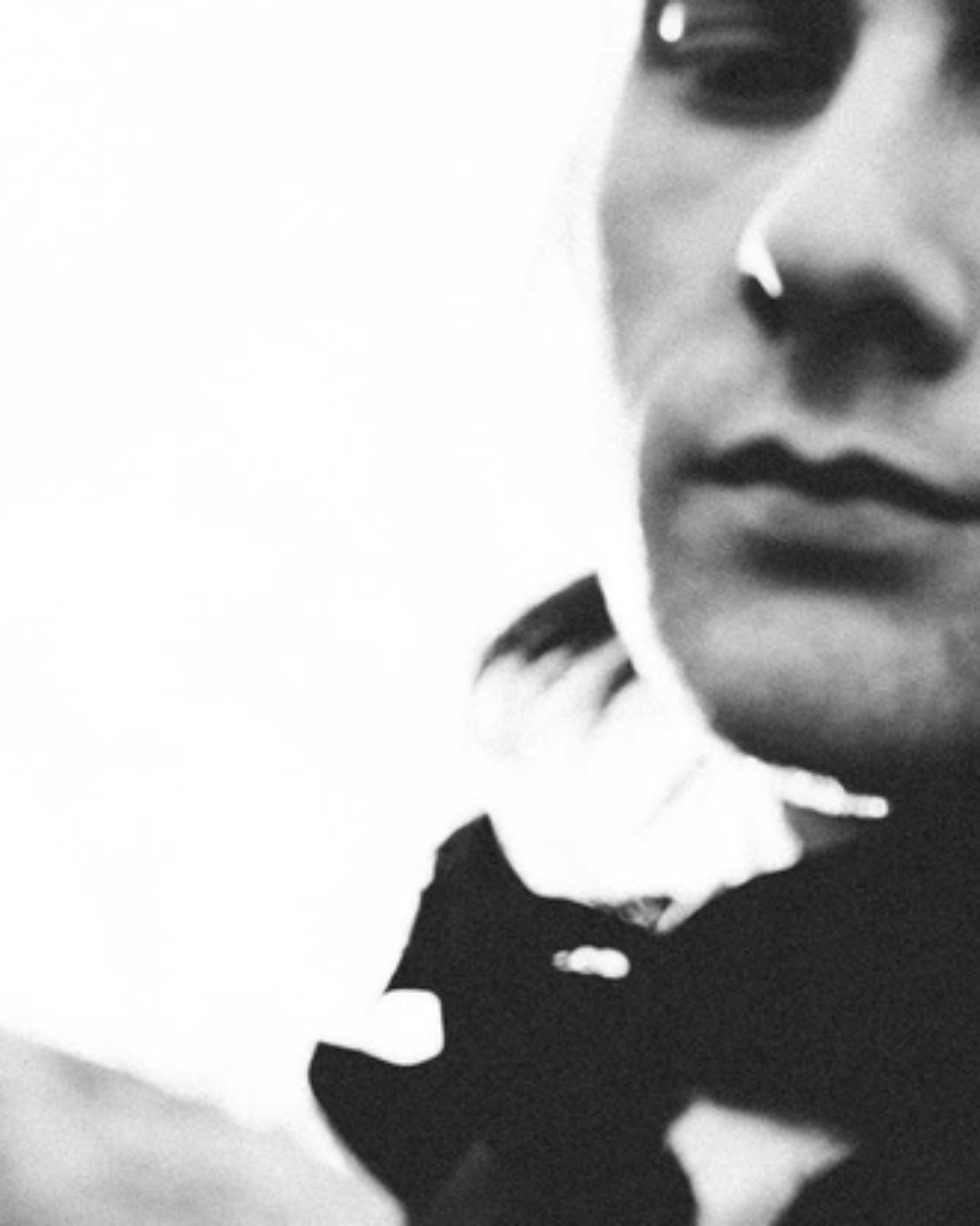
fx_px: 4316
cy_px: 495
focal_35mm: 119
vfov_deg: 16.2
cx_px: 1791
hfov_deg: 11.9
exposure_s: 1/320
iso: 400
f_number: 5
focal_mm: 35
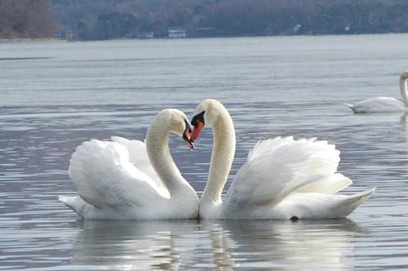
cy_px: 136
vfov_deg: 7.0
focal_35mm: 195
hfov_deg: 10.6
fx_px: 2207
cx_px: 204
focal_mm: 130
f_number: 10
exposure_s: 1/400
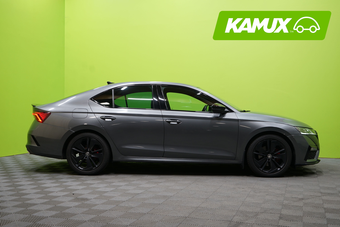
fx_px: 378
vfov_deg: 33.4
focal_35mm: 40
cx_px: 170
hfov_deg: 48.5
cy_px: 114
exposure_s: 1/25
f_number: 5
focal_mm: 40
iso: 250
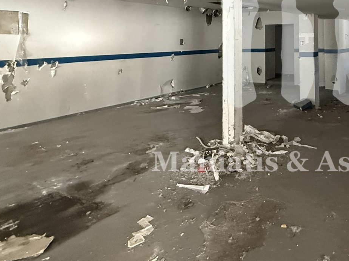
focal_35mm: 29
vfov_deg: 44.0
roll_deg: +1.7
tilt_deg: +2.8
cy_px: 26
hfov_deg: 54.5
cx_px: 308
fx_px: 292
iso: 1000
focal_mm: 2.22
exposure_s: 1/60
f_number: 2.2
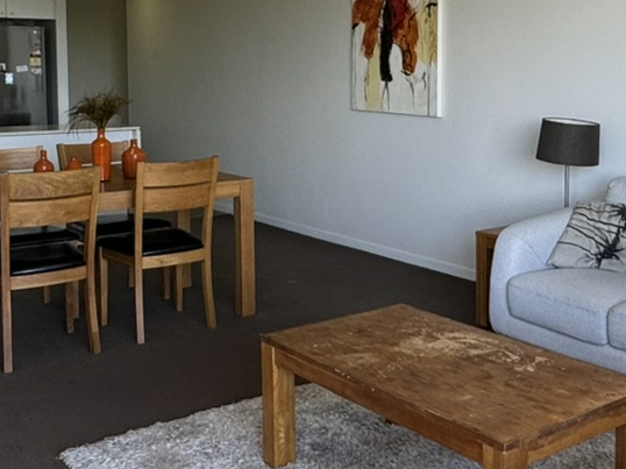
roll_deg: +0.4
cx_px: 483
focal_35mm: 50
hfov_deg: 37.1
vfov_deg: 28.7
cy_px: 130
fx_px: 904
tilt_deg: -3.8
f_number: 2.2
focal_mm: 2.22
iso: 100
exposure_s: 1/99
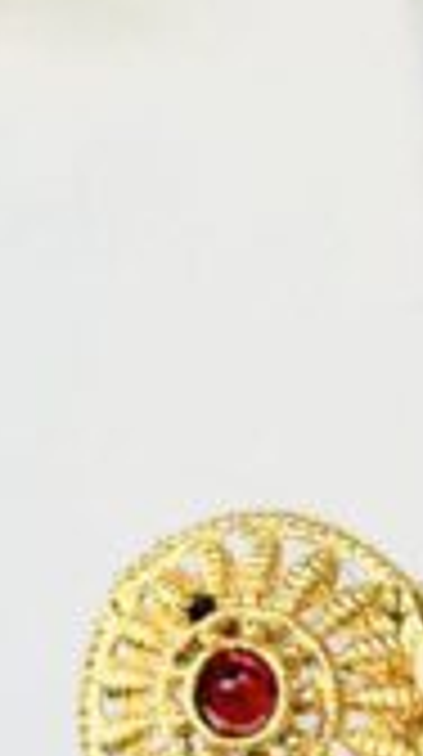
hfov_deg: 7.8
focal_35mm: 152
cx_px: -245
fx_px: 3043
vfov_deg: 14.0
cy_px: 76
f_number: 1.5
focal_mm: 5.7
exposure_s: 1/100
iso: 64
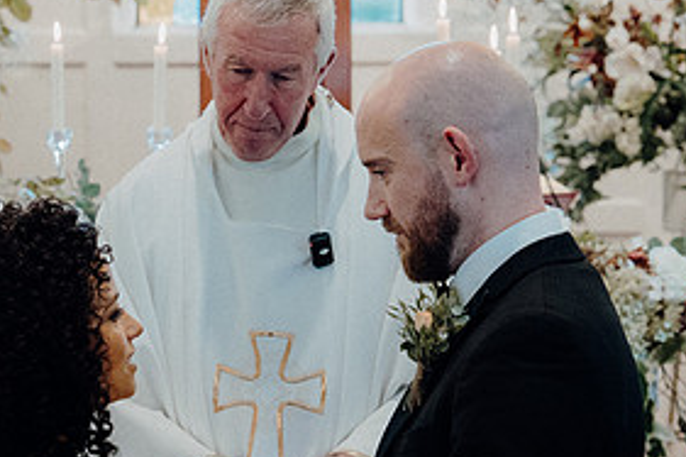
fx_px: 2952
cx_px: 295
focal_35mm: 155
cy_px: 358
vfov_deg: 8.8
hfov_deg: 13.3
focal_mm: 50
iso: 2500
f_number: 3.5
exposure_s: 1/160
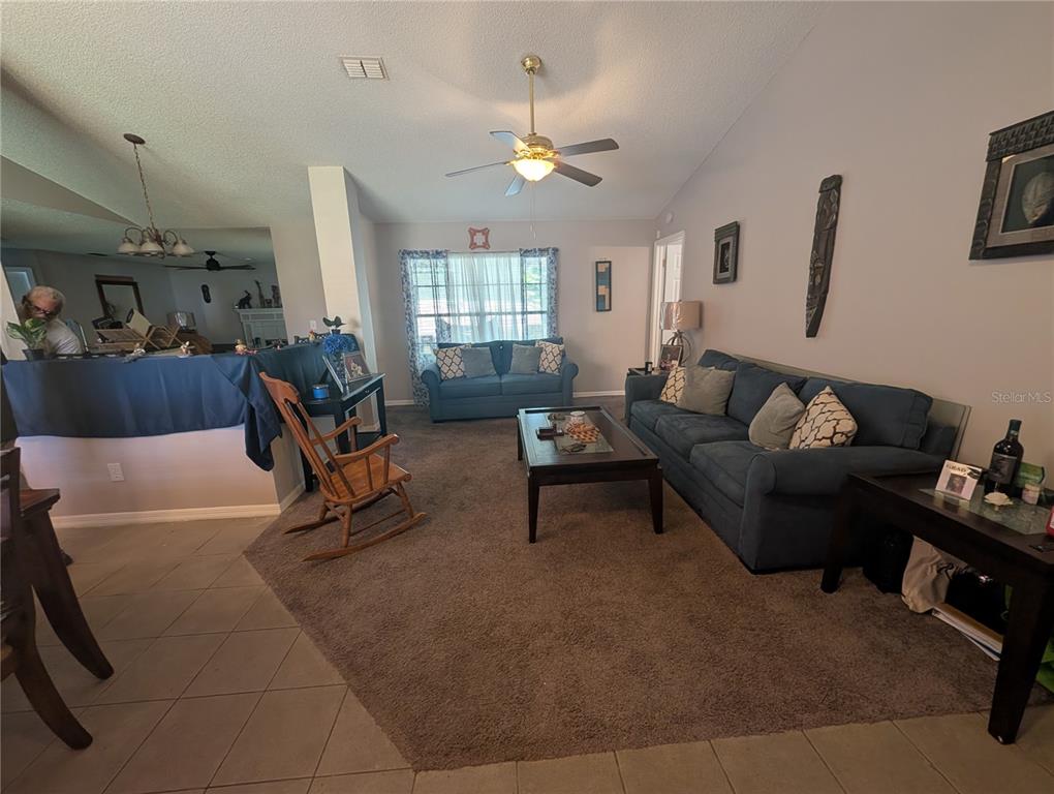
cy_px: 397
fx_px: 366
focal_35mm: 12
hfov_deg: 110.5
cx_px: 527
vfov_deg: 94.6
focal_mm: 2.02
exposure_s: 1/40
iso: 57
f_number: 1.7
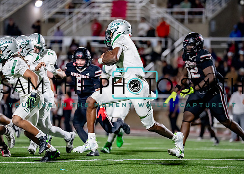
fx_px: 1879
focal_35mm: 271
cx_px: 111
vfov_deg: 5.3
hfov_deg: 7.4
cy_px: 93
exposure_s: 1/1250
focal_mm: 200
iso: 3200
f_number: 2.8
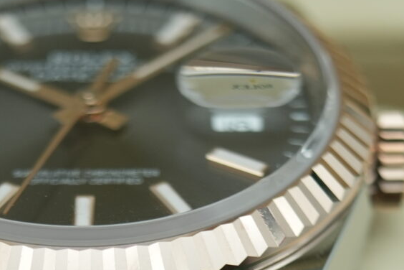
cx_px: 125
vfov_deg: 8.3
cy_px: 488
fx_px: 1784
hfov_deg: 12.9
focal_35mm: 159
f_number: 5
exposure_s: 1/250
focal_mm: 35
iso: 400
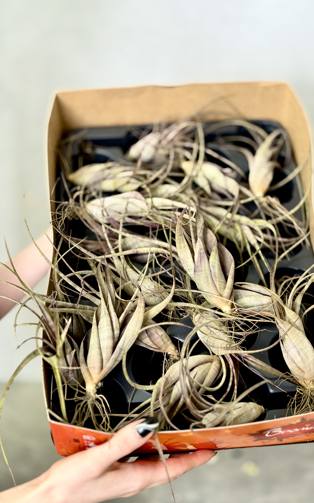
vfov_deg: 39.6
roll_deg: -0.2
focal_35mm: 51
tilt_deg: -16.2
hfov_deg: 25.3
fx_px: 698
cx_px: 185
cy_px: 252
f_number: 1.78
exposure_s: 1/120
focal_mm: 6.76
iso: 80
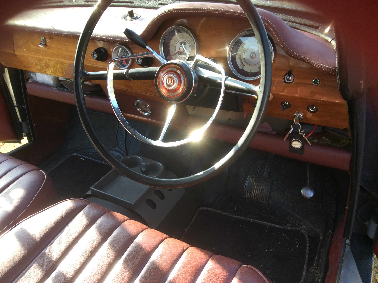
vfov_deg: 44.1
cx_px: 189
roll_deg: +3.4
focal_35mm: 32
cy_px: 142
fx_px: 349
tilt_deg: -25.8
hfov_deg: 56.9
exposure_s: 1/100
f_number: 2.4
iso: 32
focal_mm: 3.3
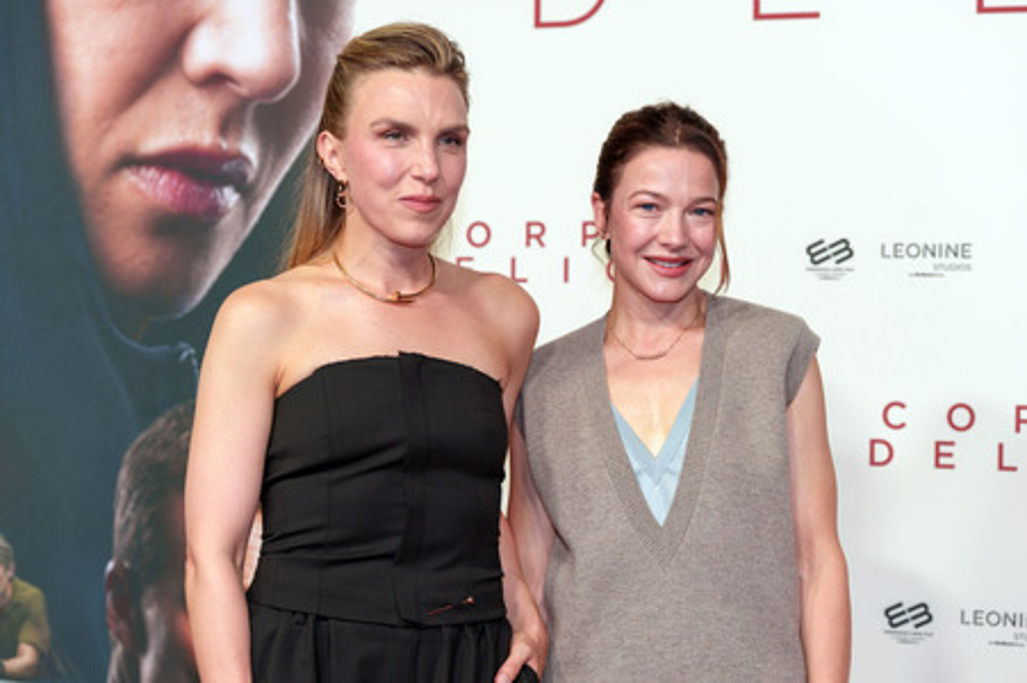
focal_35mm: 77
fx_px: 2195
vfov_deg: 17.7
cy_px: 342
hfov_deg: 26.3
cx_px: 514
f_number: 4
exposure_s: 1/200
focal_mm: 77
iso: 320
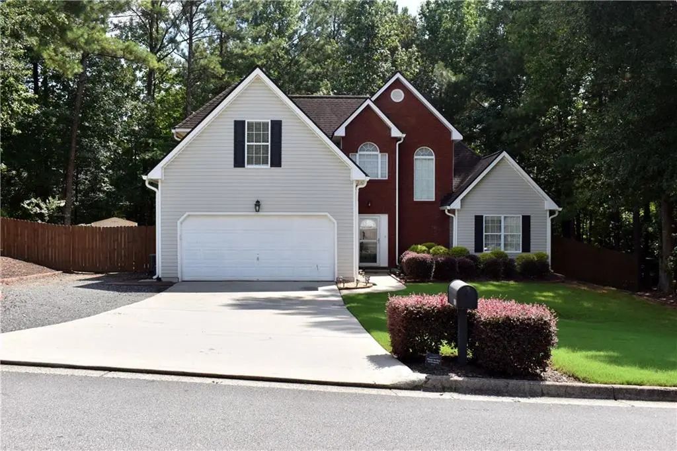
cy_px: 226
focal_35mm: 36
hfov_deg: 53.1
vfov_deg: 36.8
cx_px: 338
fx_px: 677
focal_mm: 24
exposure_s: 1/250
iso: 100
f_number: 8
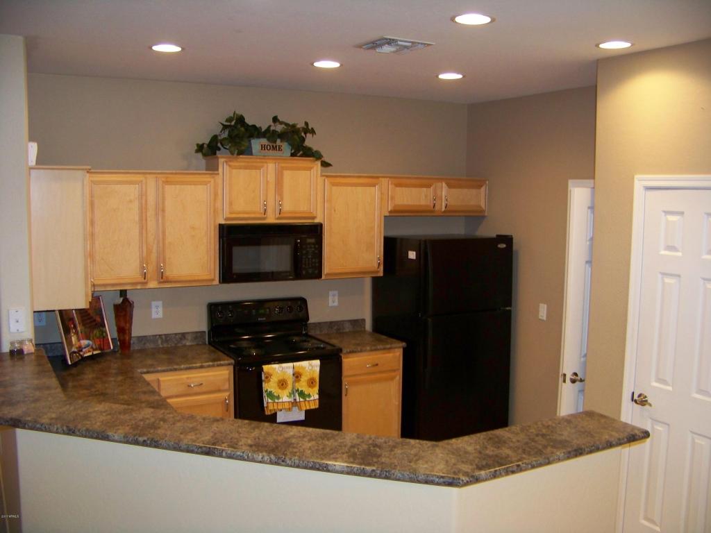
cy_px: 266
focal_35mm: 36
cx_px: 356
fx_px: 739
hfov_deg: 51.4
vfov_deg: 39.7
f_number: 2.8
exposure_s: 1/30
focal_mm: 5.85
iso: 200
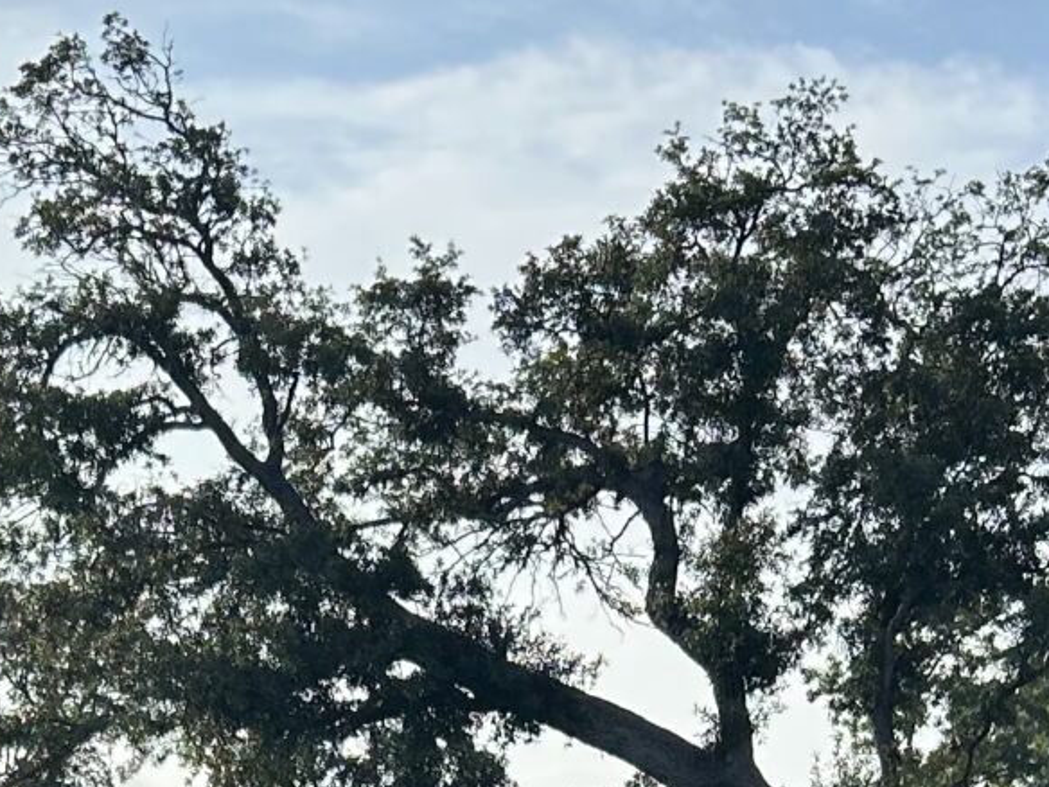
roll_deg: -1.3
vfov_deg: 12.1
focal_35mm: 114
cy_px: 1366
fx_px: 3455
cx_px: 232
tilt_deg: -3.4
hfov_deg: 17.1
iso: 50
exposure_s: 1/2353
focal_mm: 5.7
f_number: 1.5
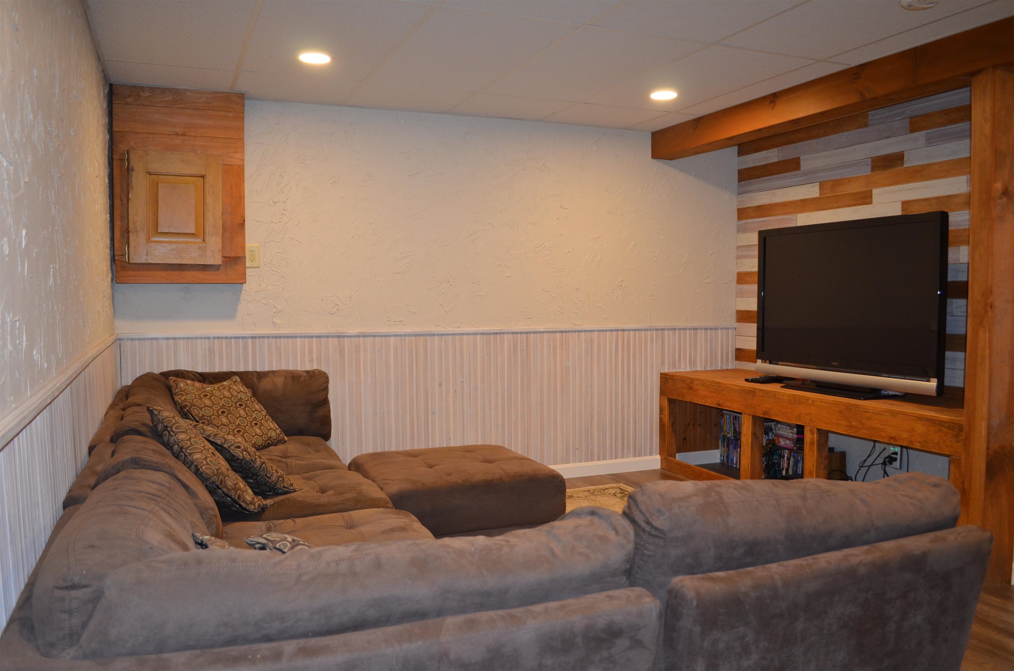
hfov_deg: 67.5
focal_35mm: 27
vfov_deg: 47.7
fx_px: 759
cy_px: 336
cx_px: 507
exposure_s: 1/60
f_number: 3.5
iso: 640
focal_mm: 18
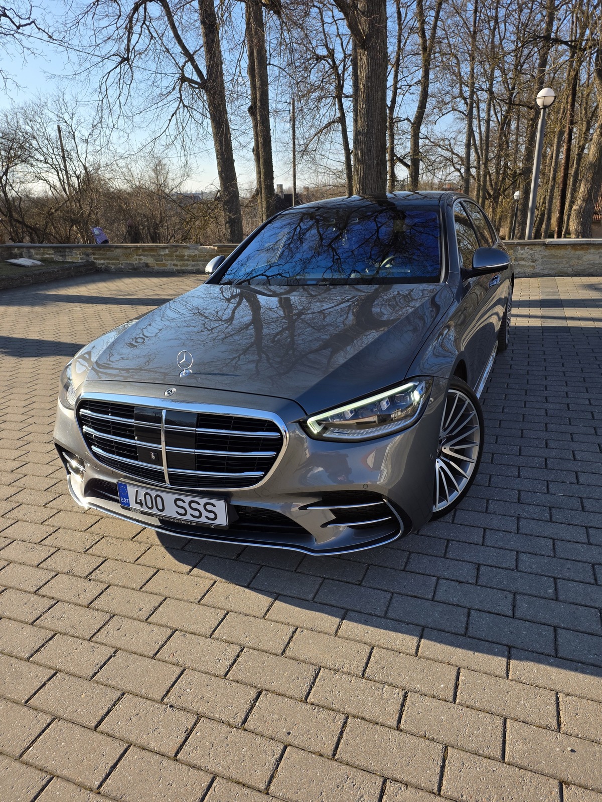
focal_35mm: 23
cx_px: 301
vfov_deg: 73.9
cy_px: 401
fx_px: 533
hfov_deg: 58.9
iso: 80
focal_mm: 6.25
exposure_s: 1/2797
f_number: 1.7
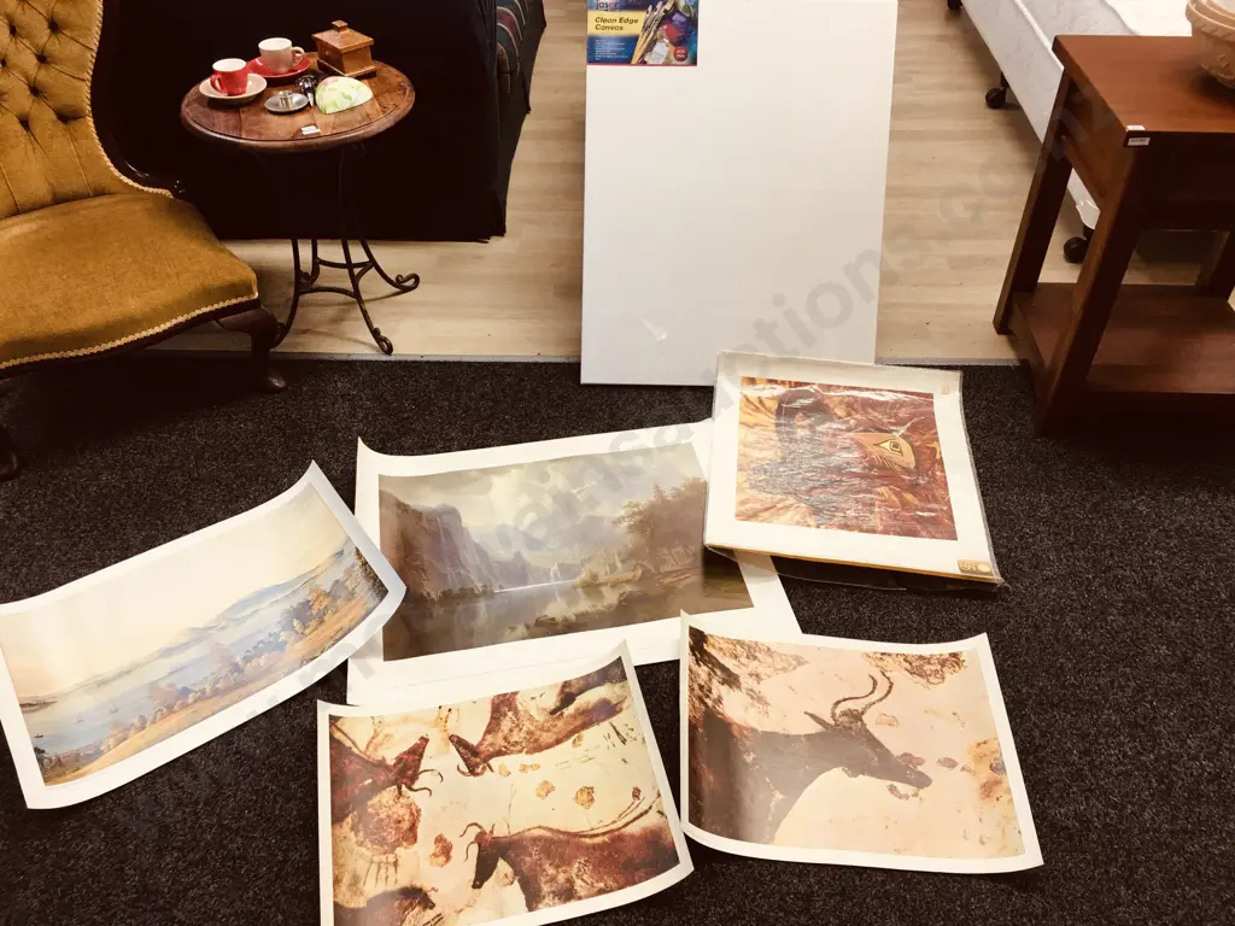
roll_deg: +0.6
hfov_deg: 61.7
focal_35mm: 29
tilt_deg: -39.2
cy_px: 463
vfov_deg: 48.2
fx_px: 1035
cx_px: 618
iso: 64
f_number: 2.2
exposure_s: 1/33
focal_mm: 4.15
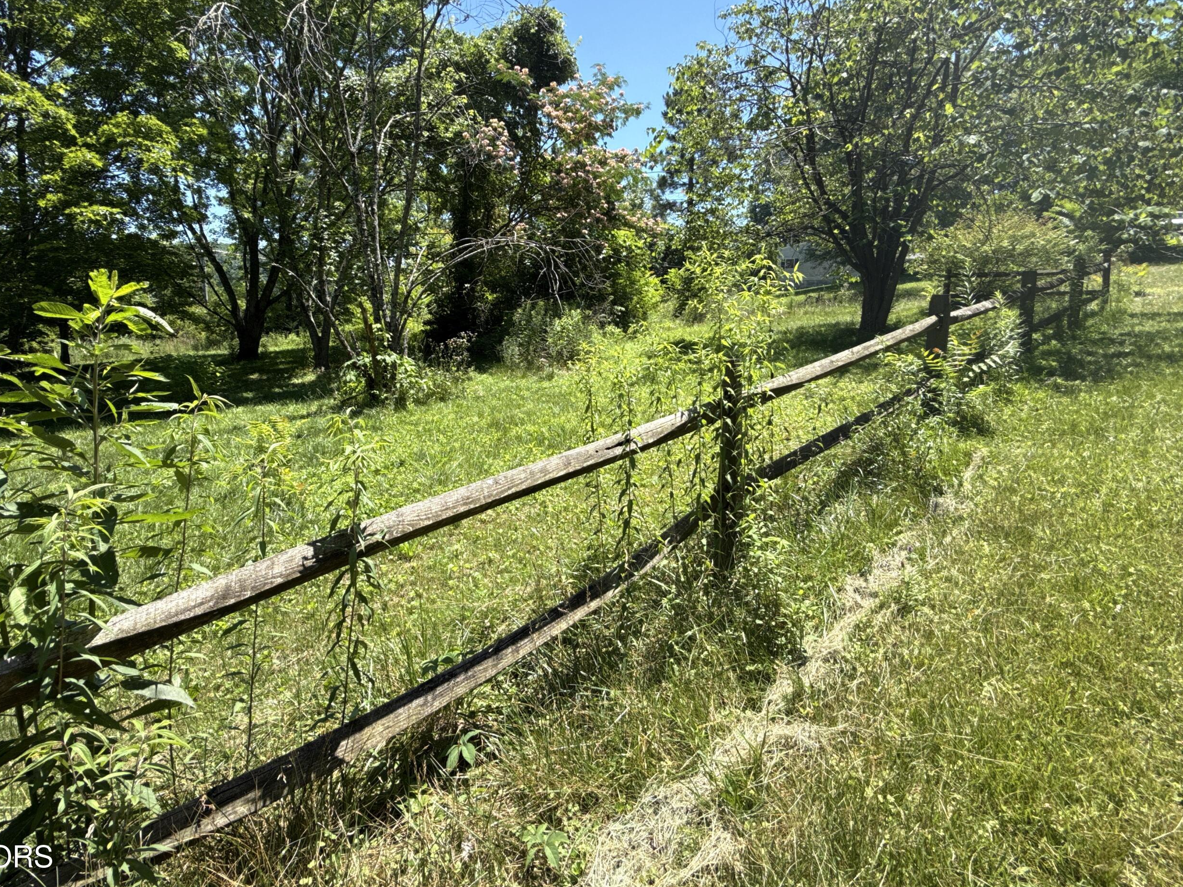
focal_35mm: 17
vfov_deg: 74.1
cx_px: 543
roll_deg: -0.4
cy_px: 368
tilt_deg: -4.3
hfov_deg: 90.8
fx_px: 581
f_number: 2.2
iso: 50
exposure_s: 1/664
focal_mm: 2.22
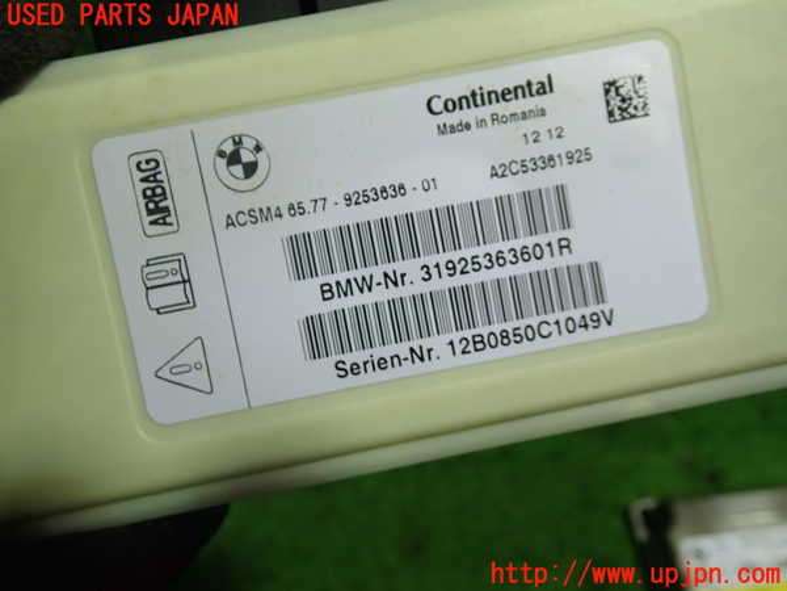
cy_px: 296
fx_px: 682
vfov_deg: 46.8
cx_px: 394
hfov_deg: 60.0
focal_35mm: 30
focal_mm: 5.4
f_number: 2.3
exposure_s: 1/60
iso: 160
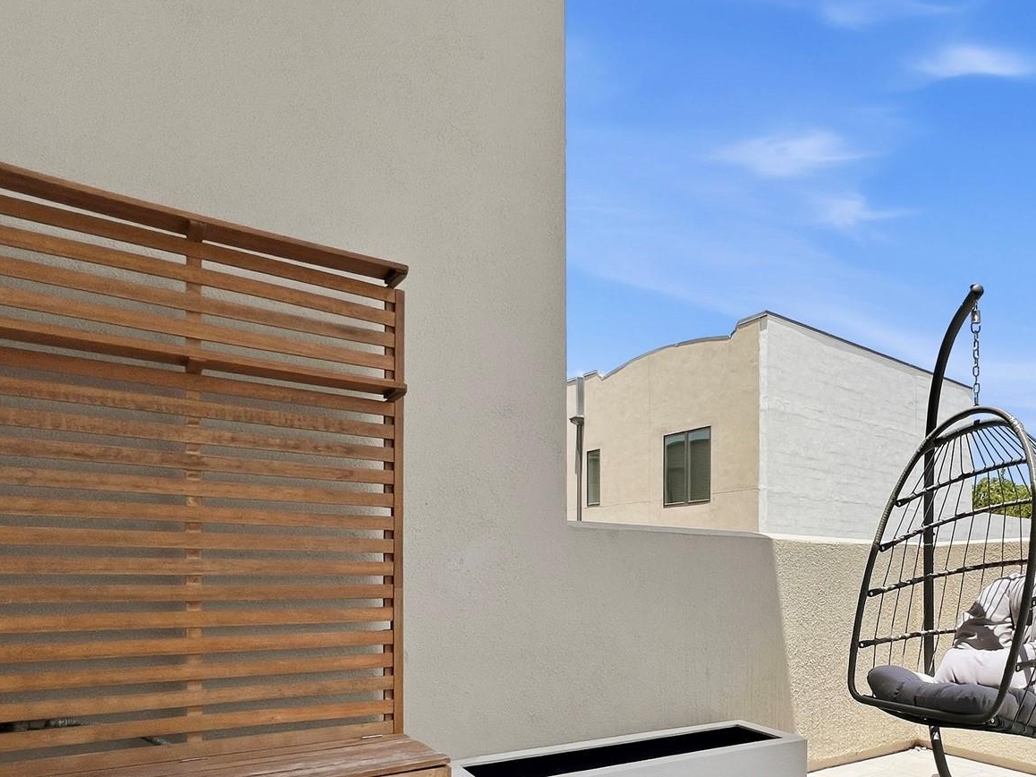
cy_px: 576
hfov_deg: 68.3
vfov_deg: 56.2
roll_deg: +0.5
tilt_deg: +0.3
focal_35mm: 23
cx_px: 797
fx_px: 688
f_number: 1.8
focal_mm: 1.6
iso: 32
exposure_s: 1/1248
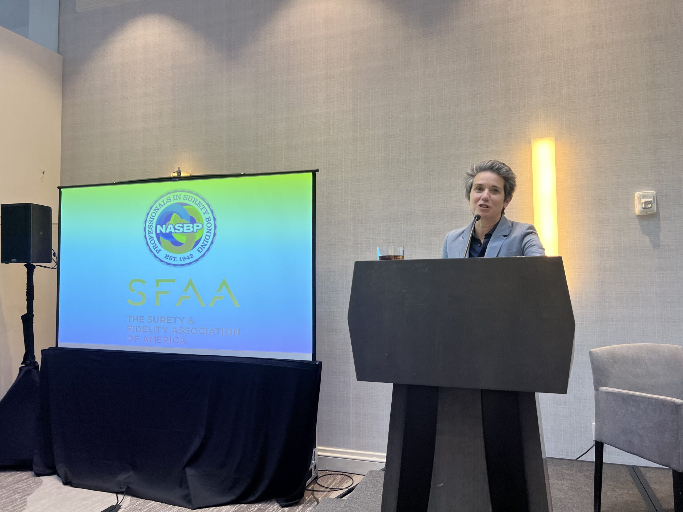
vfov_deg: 53.1
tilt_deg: +4.3
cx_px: 342
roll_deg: -2.3
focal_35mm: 26
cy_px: 256
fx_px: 513
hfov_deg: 67.3
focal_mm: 5.7
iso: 64
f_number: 1.5
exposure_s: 1/120
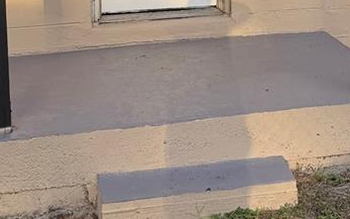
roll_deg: +1.9
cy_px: -111
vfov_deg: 13.9
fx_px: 840
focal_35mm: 88
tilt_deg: -3.0
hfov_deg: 23.3
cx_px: 269
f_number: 1.78
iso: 80
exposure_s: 1/1314
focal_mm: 6.76
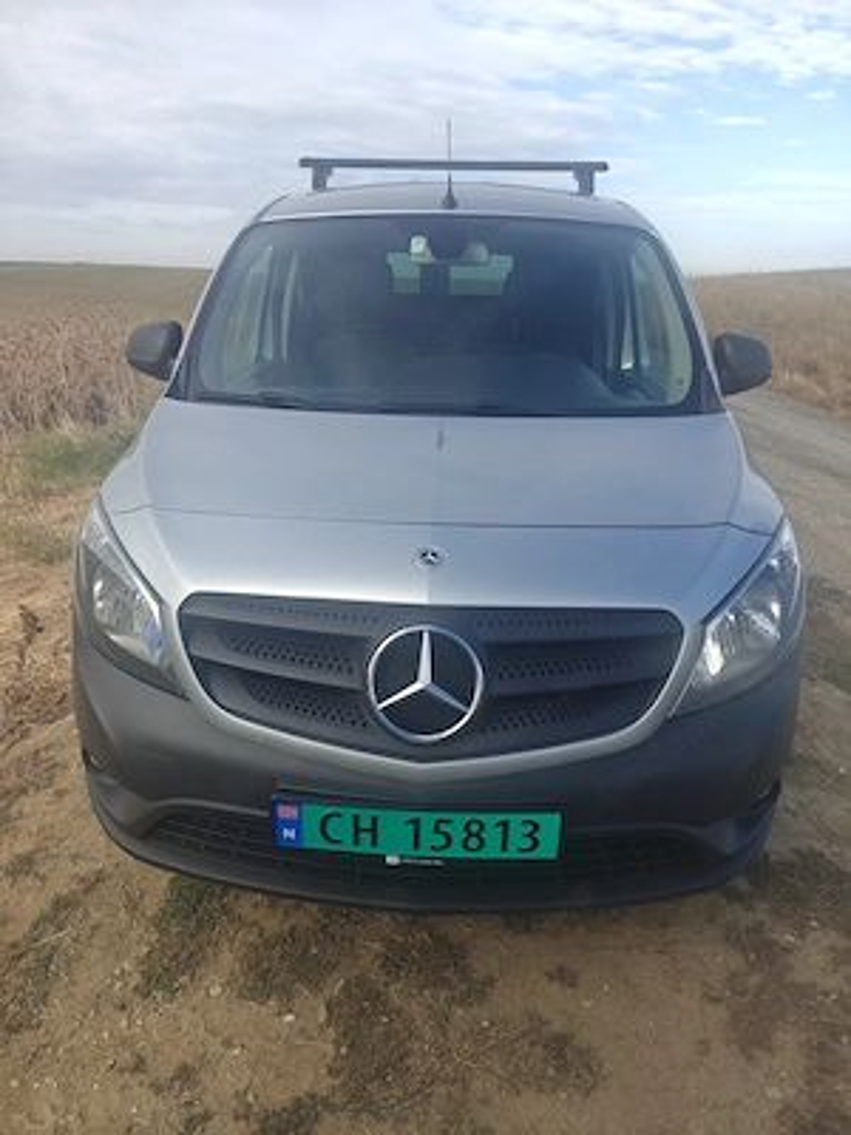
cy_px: 568
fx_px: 754
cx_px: 426
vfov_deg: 73.9
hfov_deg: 58.9
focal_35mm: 23
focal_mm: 6.06
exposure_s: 1/933
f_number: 1.6
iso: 50
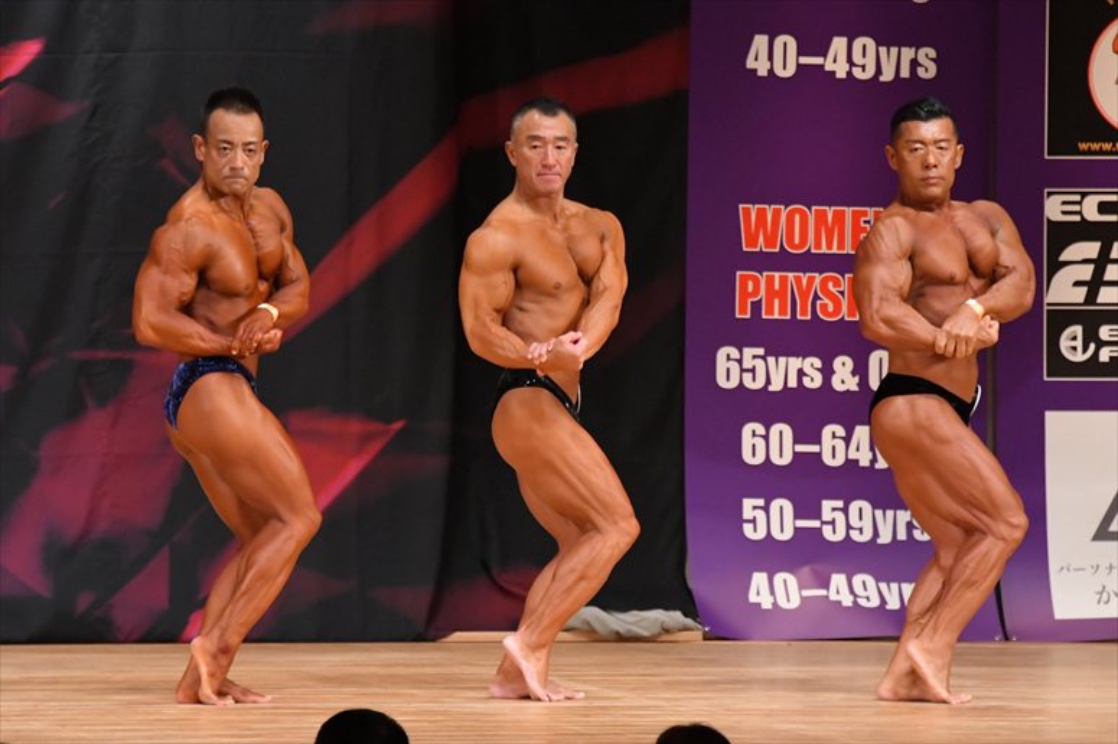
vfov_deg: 4.8
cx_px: 559
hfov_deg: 7.2
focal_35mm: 285
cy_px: 372
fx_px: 8847
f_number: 5.6
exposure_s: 1/400
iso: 5600
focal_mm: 190
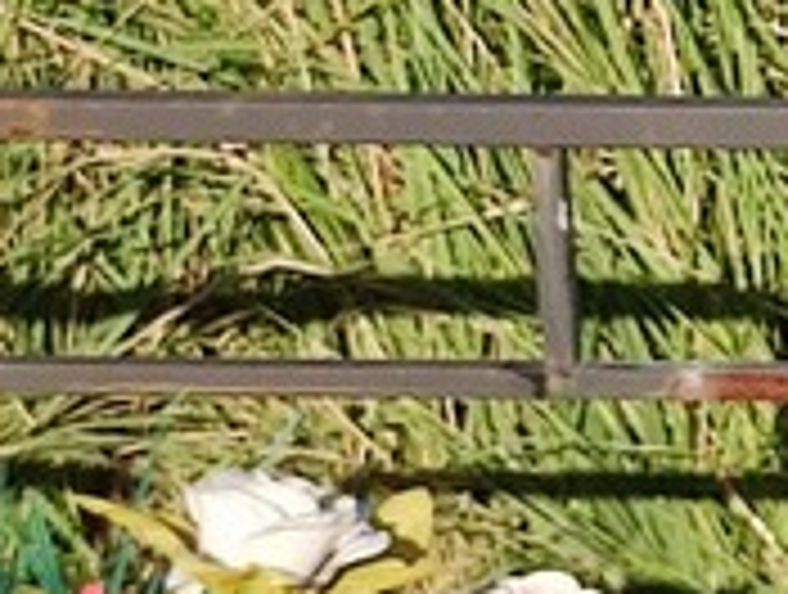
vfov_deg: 12.9
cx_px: 1711
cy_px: 32
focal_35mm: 114
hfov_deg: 13.8
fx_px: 2600
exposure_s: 1/613
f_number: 1.9
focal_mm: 6.04
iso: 50
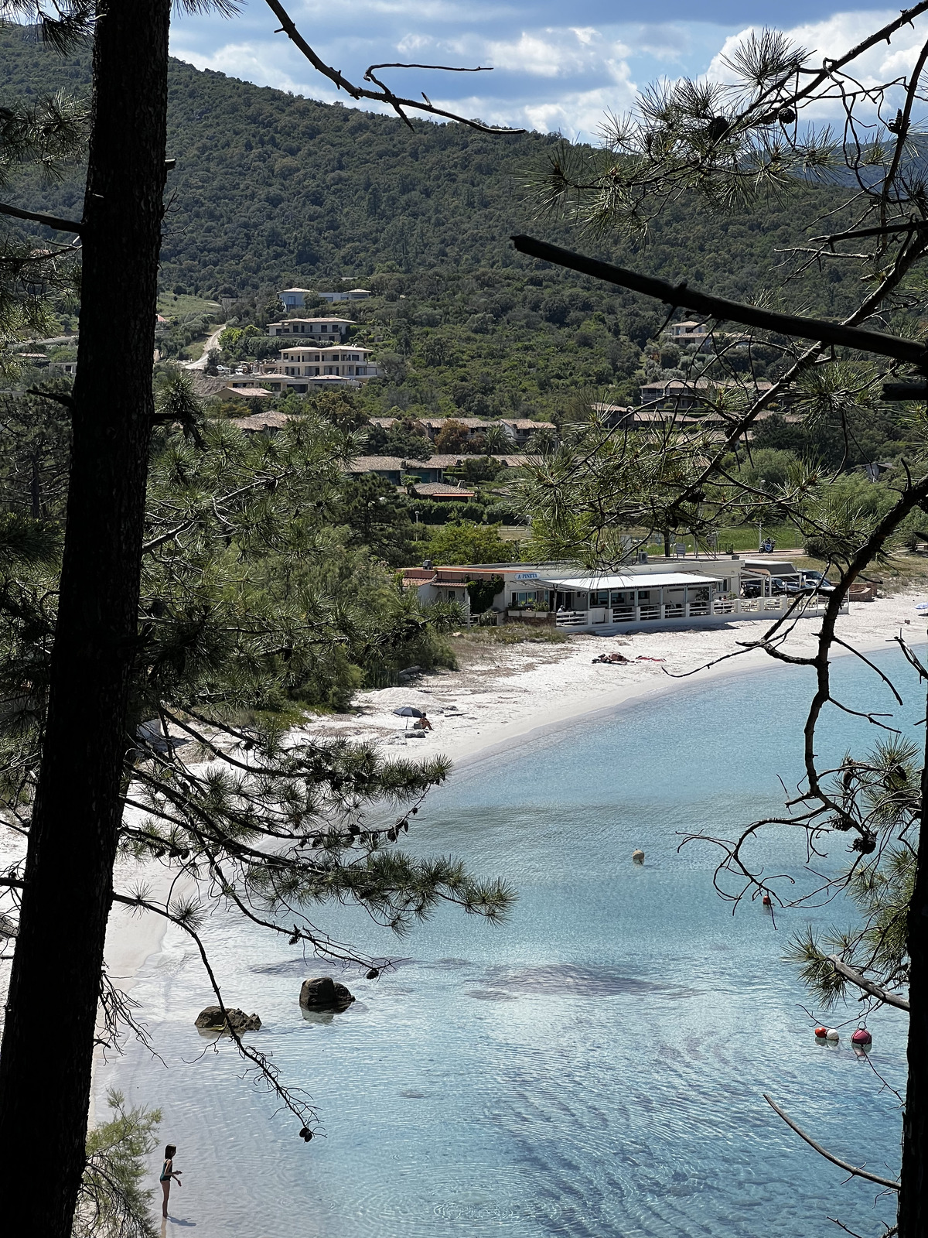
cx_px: 464
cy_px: 619
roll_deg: +0.0
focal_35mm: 77
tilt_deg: -2.7
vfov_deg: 25.3
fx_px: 2752
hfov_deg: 19.1
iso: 32
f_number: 2.8
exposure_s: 1/847
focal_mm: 9
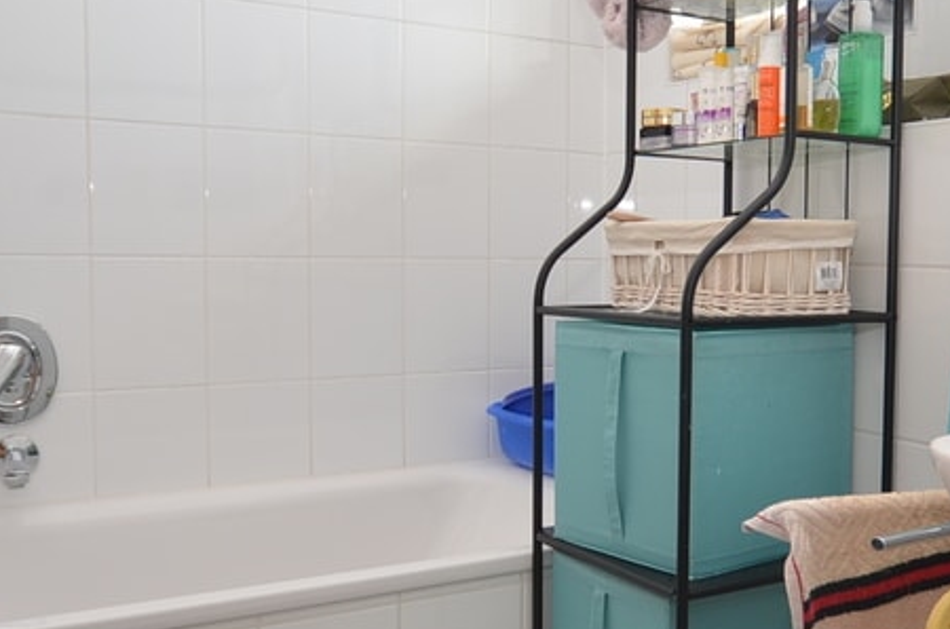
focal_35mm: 40
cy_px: 318
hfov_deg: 47.7
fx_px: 1053
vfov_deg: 33.3
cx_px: 638
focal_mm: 10
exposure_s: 1/60
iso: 200
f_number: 5
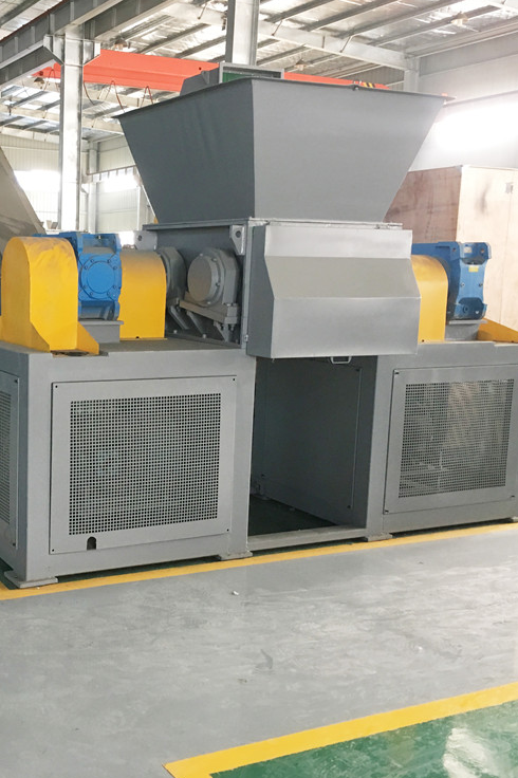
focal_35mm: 41
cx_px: 63
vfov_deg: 47.4
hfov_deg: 31.3
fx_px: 886
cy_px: 394
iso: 125
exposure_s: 1/33
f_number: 2.2
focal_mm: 4.15
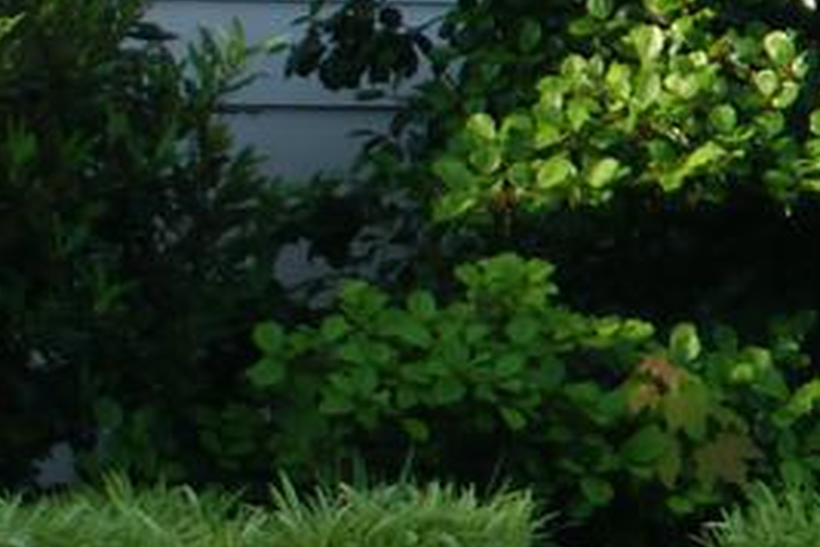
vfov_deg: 2.2
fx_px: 14391
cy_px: 92
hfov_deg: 3.2
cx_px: 2801
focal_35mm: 632
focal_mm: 55
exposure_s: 1/100
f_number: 5.6
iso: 100
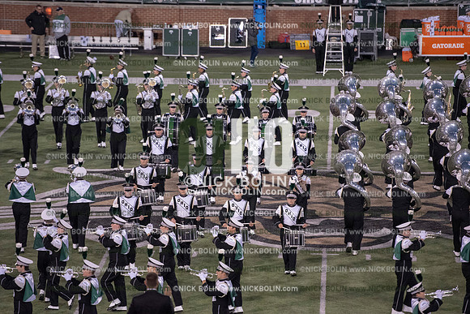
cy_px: 157
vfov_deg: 6.9
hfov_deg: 10.3
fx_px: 2612
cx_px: 235
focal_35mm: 200
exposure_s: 1/1250
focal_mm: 200
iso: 5000
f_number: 3.2
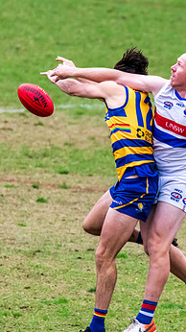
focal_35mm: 1314
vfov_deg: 1.6
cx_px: 221
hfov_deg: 0.9
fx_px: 11549
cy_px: 144
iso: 3200
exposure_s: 1/1250
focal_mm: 600
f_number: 6.3
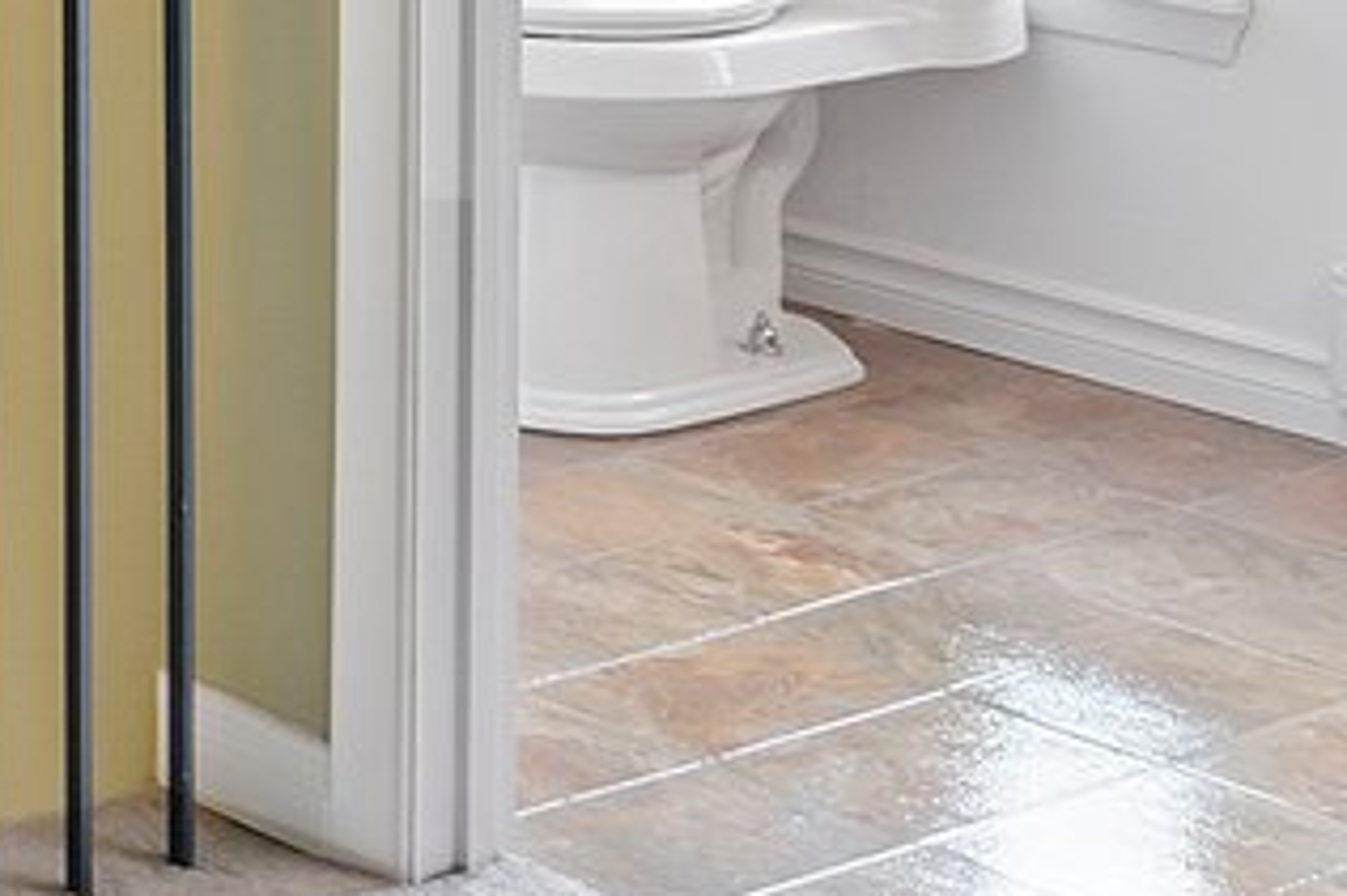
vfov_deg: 12.5
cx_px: -1610
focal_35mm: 97
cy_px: -877
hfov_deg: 15.3
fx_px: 3627
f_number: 6.3
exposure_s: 1/2.5
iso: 640
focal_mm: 10
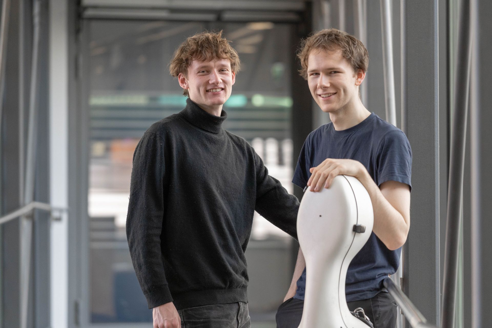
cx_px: 246
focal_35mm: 185
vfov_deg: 7.4
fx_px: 2528
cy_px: 164
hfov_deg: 11.1
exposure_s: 1/500
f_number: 4
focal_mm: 185
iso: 2000
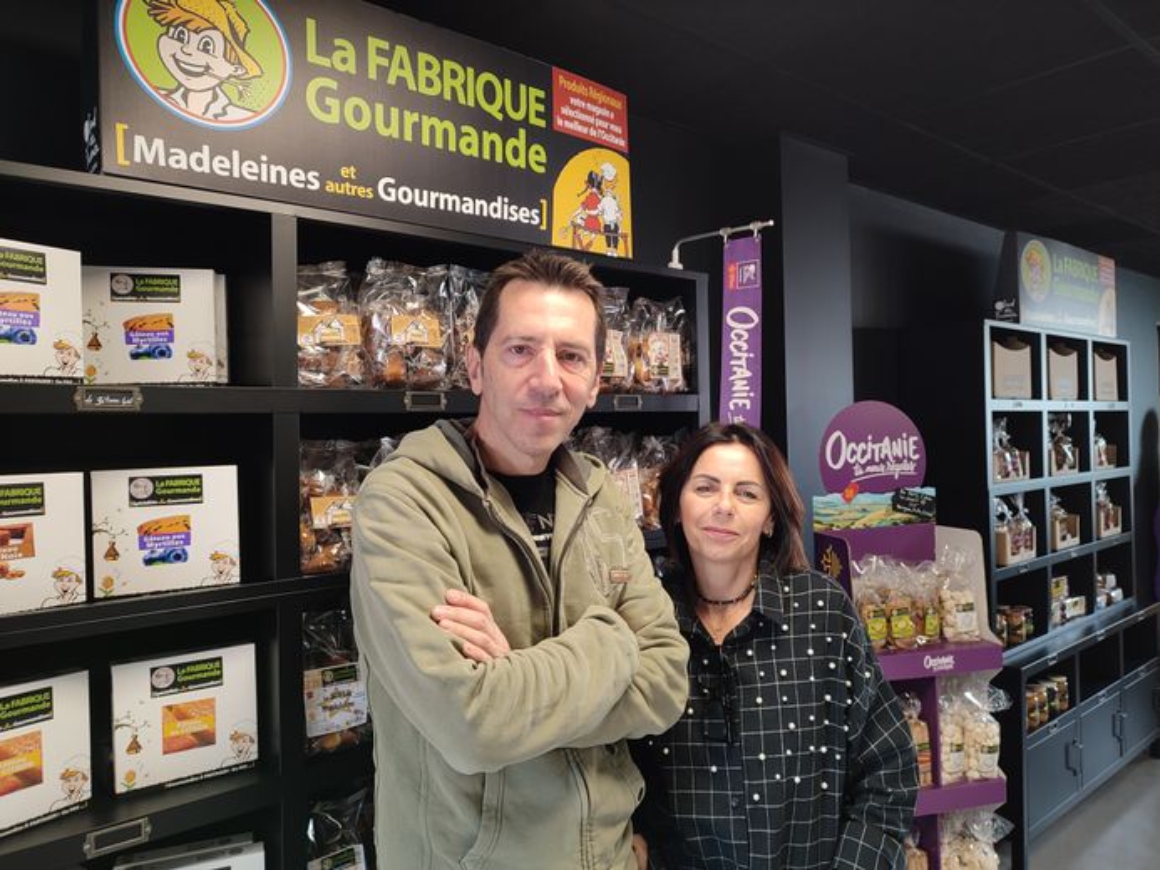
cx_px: 580
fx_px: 804
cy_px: 435
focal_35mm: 24
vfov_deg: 56.8
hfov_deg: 71.6
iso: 265
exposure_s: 1/33
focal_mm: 5.89
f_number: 1.89
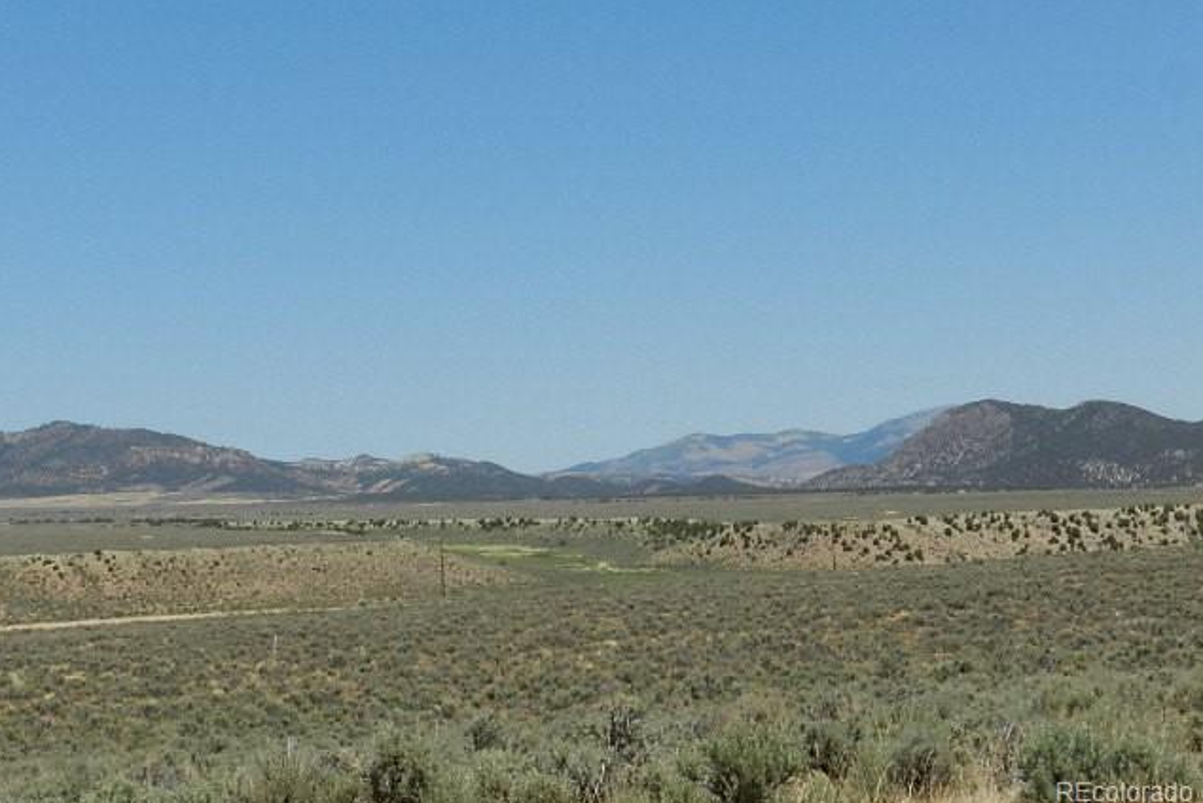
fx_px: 2942
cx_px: 601
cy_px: 358
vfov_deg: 15.5
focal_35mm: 88
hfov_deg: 23.1
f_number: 4.4
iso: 160
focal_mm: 14.9
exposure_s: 1/160
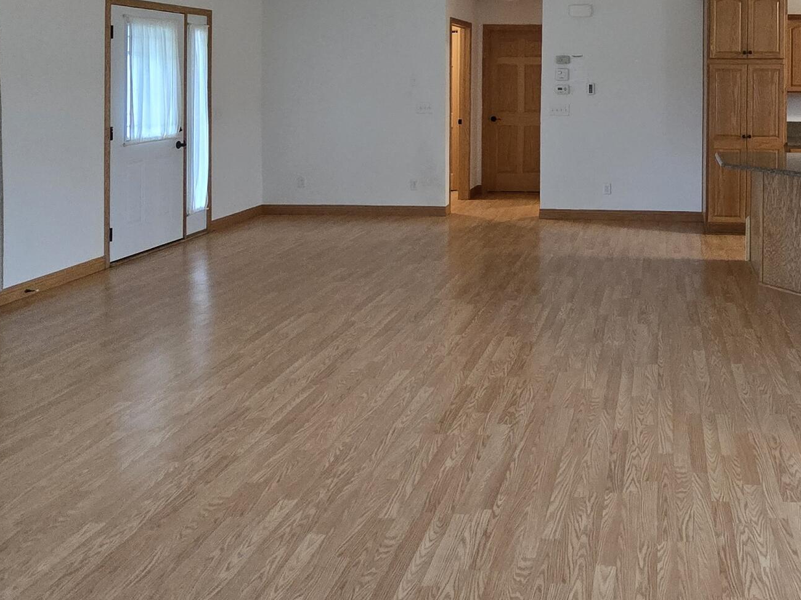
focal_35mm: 30
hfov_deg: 56.7
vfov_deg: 42.9
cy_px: 62
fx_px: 694
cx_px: 610
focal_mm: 2.2
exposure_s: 1/60
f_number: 2.2
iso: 1000
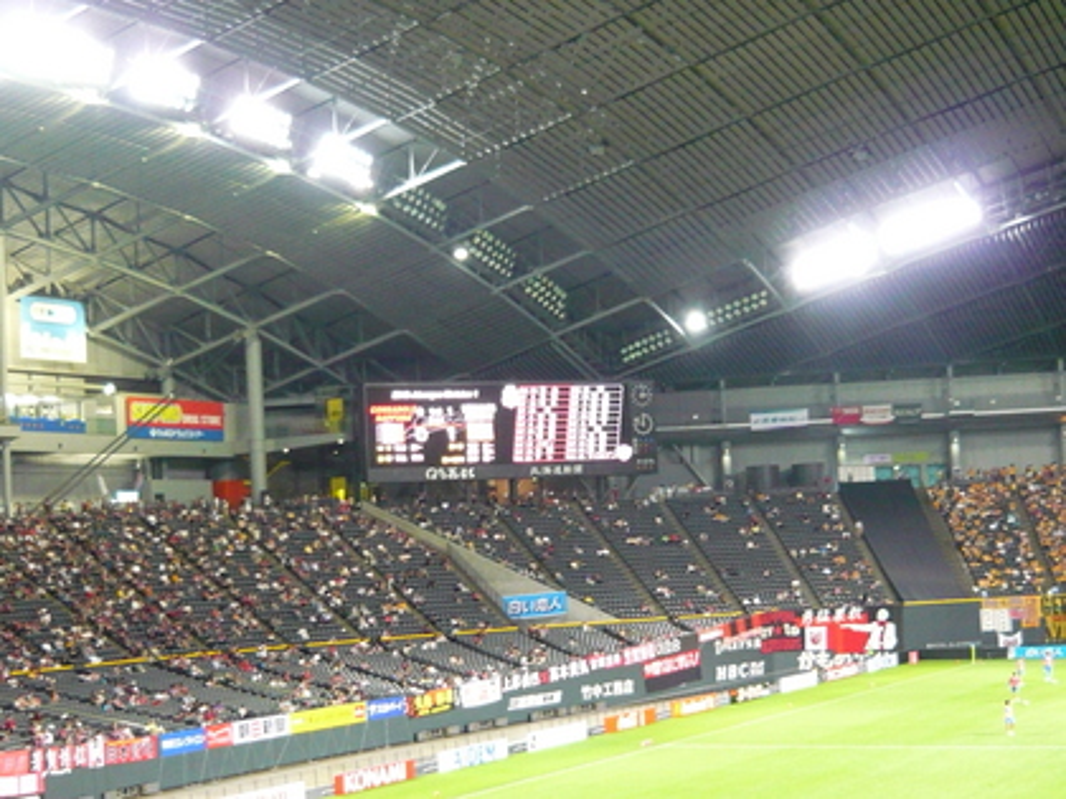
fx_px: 1786
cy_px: 400
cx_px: 533
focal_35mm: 58
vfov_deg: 25.2
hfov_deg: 33.2
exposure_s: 1/25
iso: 400
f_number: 2.9
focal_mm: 6
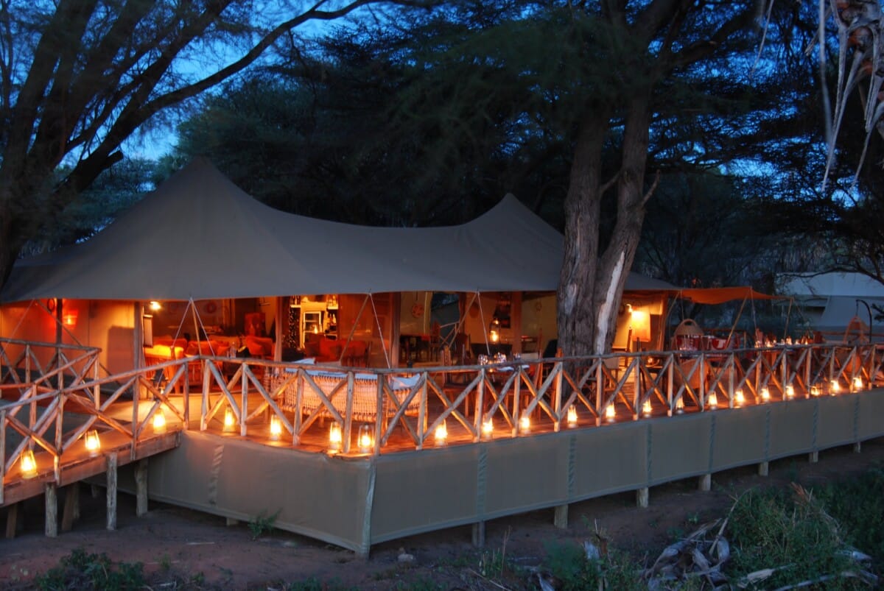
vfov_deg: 29.9
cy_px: 296
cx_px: 442
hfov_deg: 43.6
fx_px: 1106
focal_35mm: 45
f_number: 8
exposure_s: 20
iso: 100
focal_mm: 30
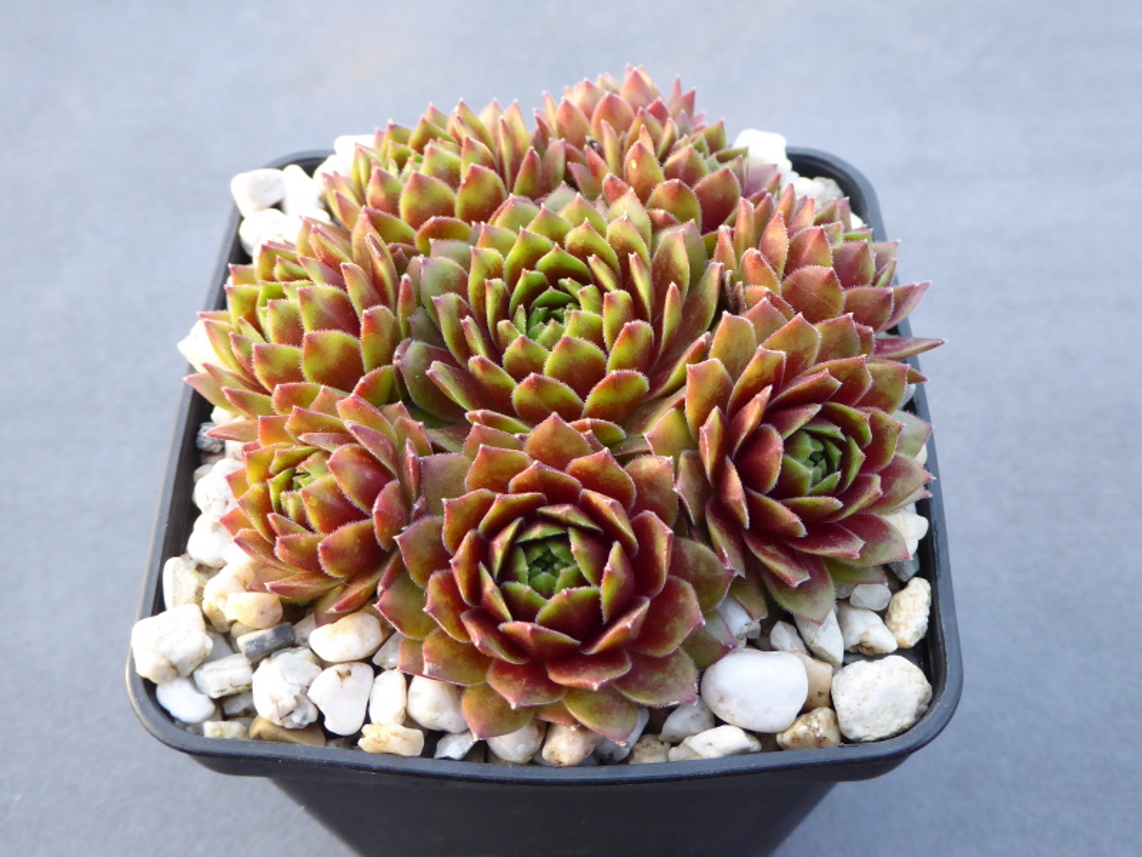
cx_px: 571
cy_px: 428
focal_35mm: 39
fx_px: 1287
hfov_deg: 47.9
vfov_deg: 36.8
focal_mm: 6.7
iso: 320
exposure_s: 1/60
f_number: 3.7
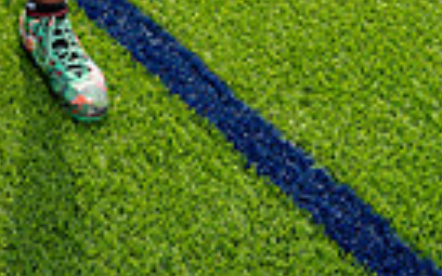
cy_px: -451
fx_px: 1337
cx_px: -13
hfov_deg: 18.2
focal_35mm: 111
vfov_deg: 9.9
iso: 100
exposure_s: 1/320
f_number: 5.6
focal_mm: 33
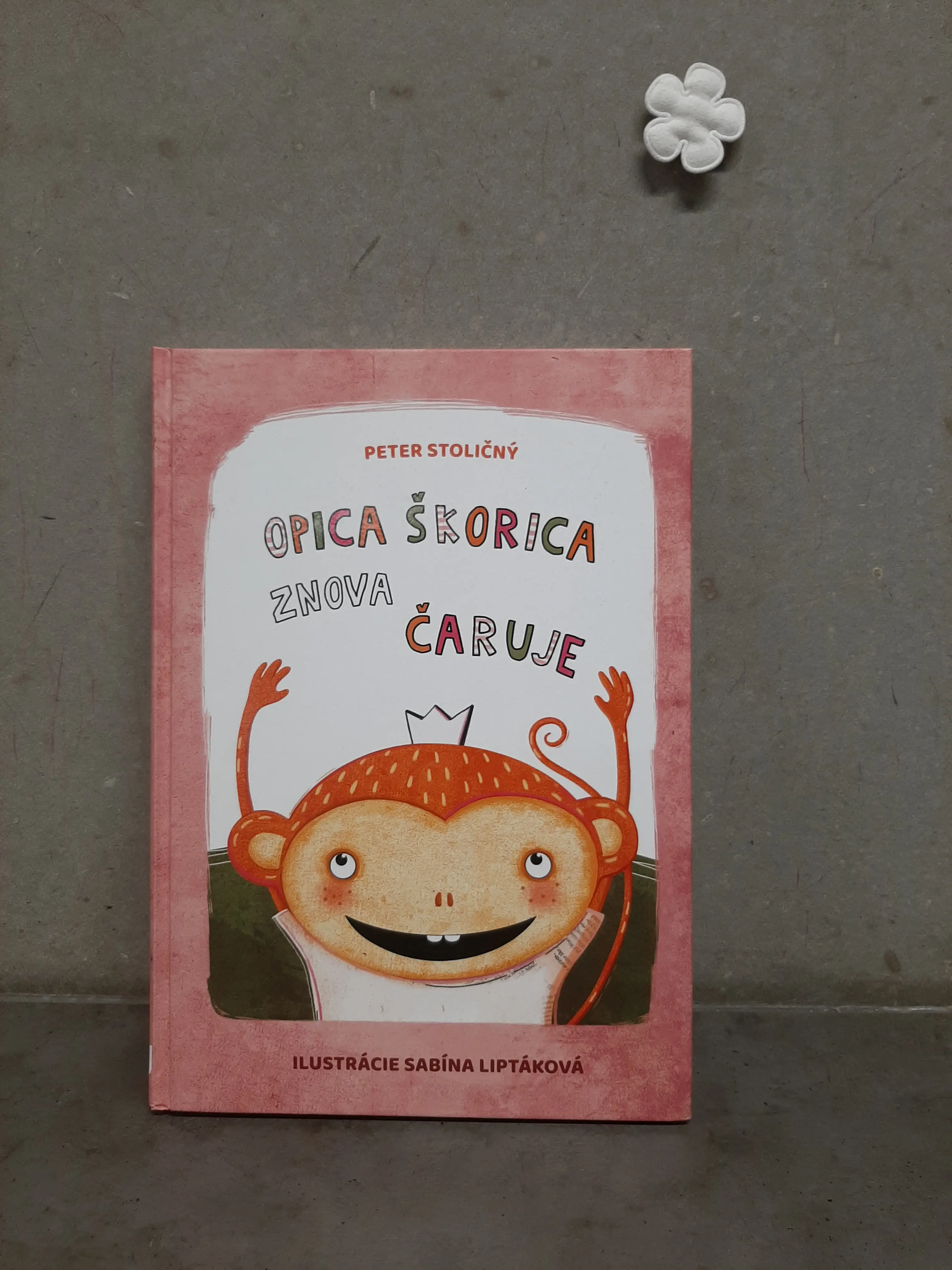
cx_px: 476
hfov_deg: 53.1
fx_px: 953
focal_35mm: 26
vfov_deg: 67.3
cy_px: 635
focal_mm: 3.93
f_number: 1.7
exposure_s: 1/50
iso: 64
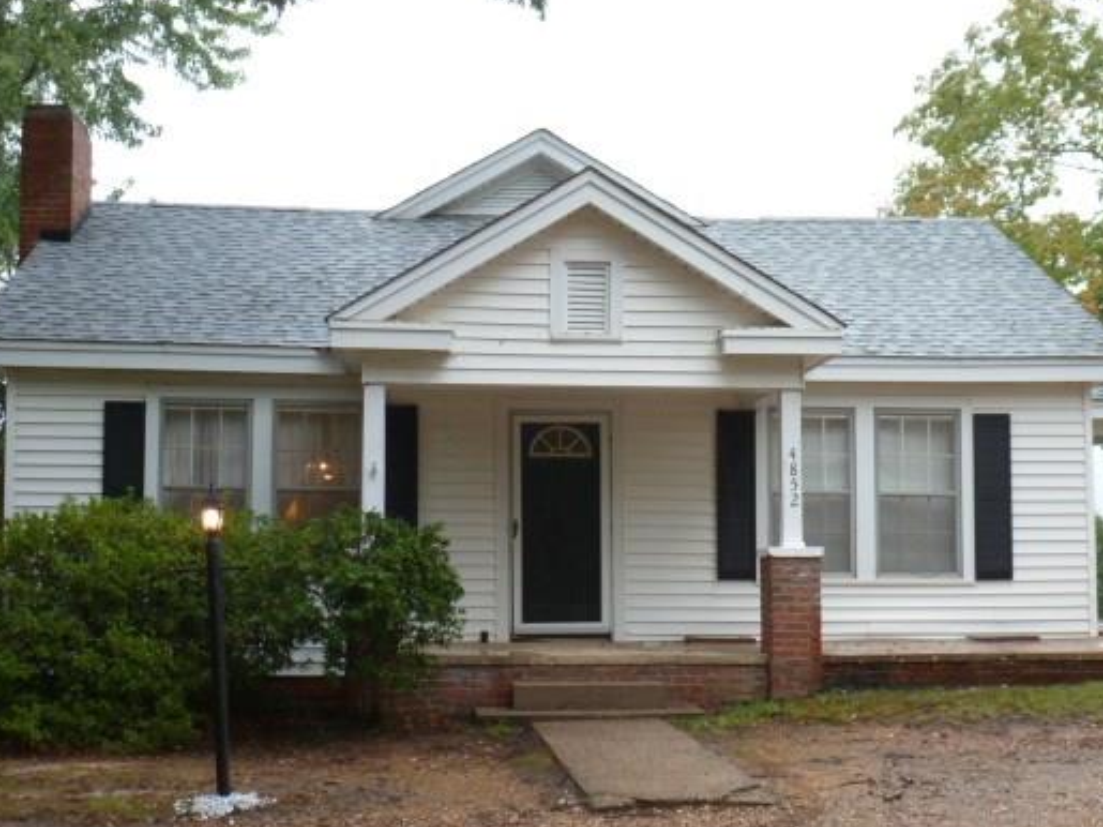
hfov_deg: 37.5
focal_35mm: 51
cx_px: 568
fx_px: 1625
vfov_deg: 28.5
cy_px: 484
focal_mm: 7.4
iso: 200
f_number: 3.9
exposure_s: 1/60
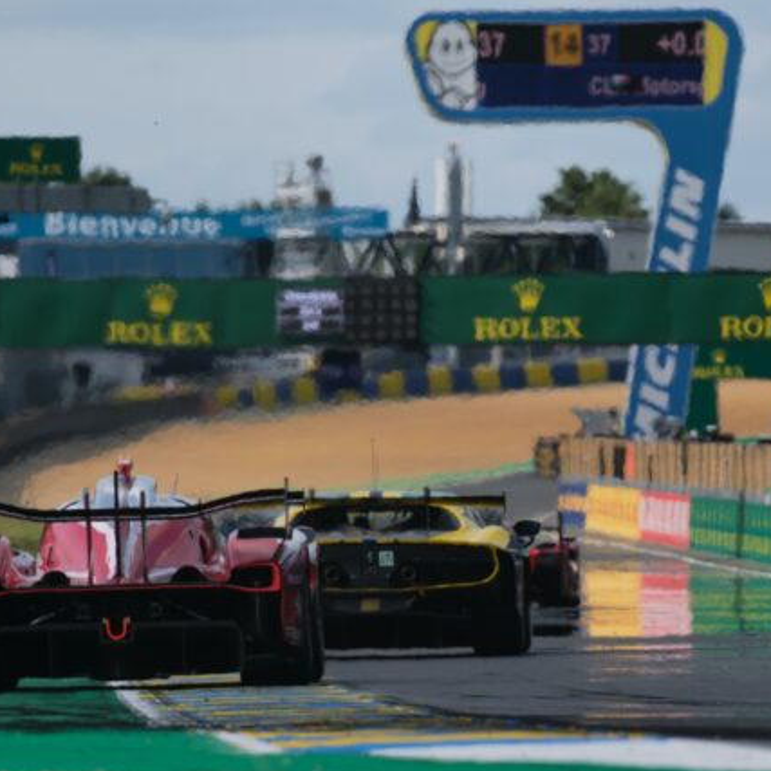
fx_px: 15825
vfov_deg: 2.8
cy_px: 382
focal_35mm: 628
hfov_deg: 2.8
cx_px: 400
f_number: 6.3
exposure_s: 1/1250
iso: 250
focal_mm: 267.9
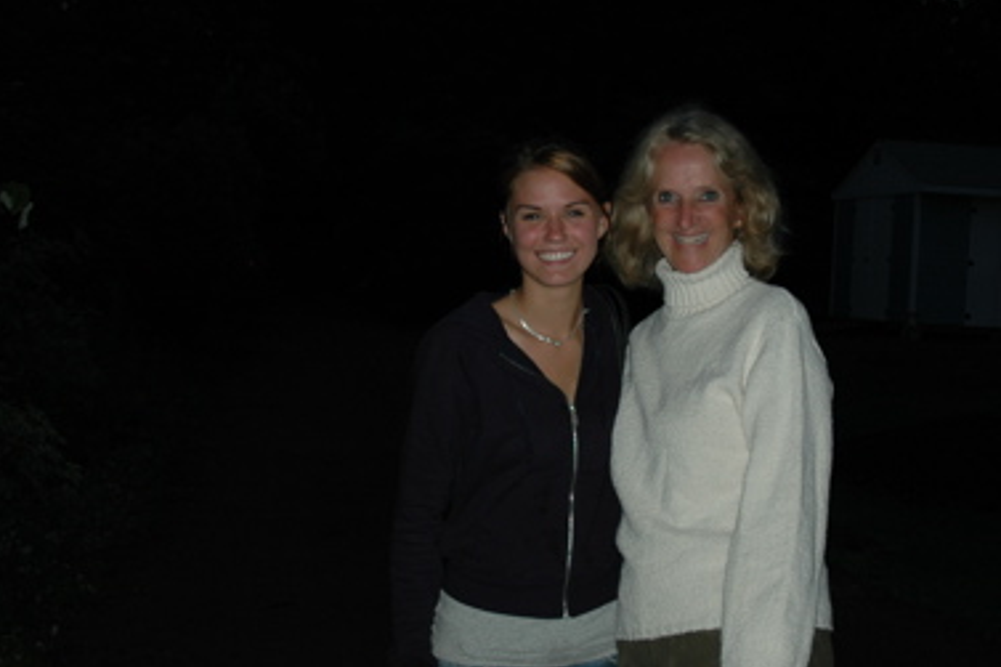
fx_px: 1556
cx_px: 491
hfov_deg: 35.7
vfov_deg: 24.2
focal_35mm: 56
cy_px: 320
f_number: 3.8
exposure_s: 1/60
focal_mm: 22
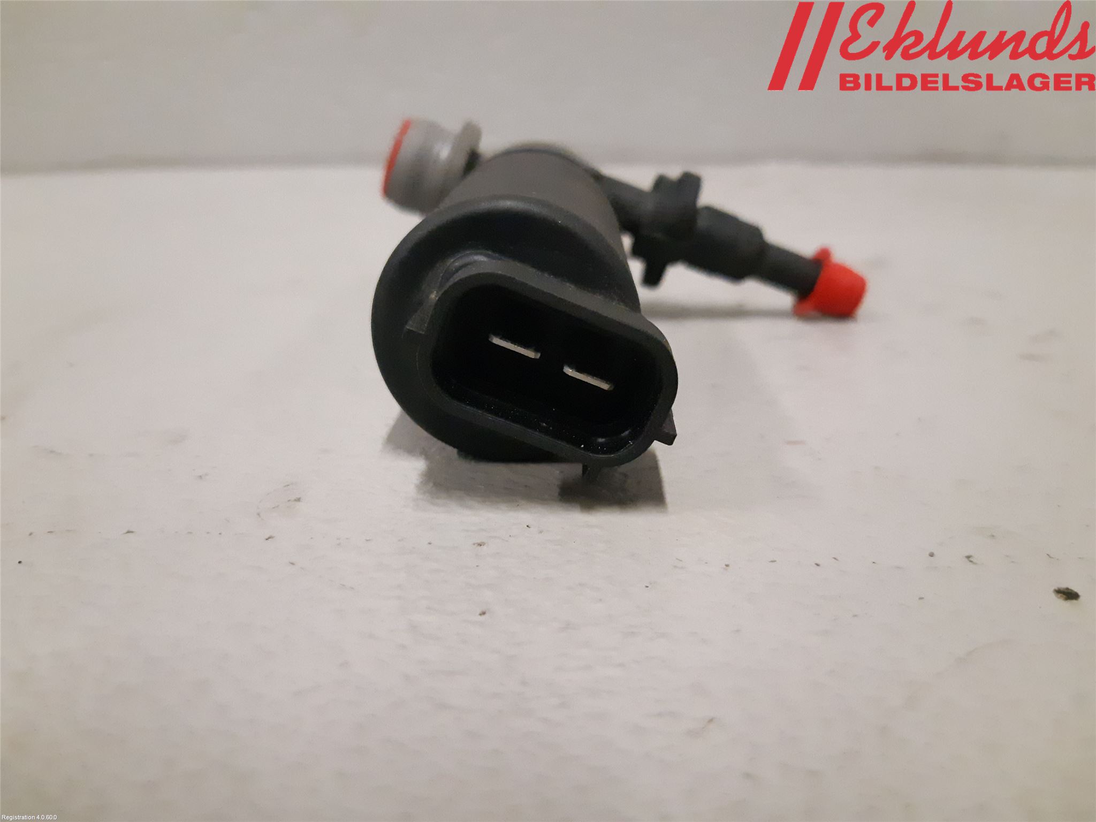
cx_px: 548
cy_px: 411
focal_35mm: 26
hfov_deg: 67.3
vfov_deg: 53.1
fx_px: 823
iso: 800
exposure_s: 1/221
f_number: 1.7
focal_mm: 3.93
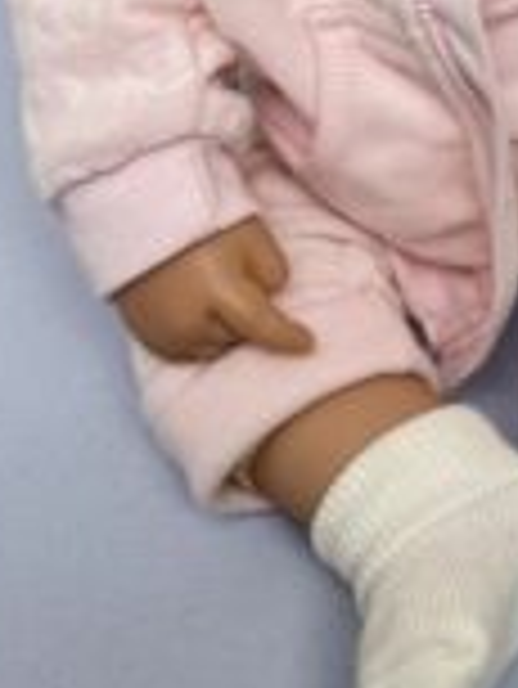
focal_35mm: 68
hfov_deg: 20.8
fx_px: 1355
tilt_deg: -30.8
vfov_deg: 26.5
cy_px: -54
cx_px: 536
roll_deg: +2.8
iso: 50
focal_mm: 4.2
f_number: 1.6
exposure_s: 1/100
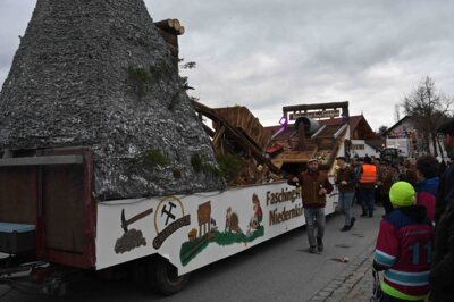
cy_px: 151
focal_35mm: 31
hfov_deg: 60.3
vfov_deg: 42.3
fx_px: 391
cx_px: 227
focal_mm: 31
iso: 2500
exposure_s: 1/640
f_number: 13
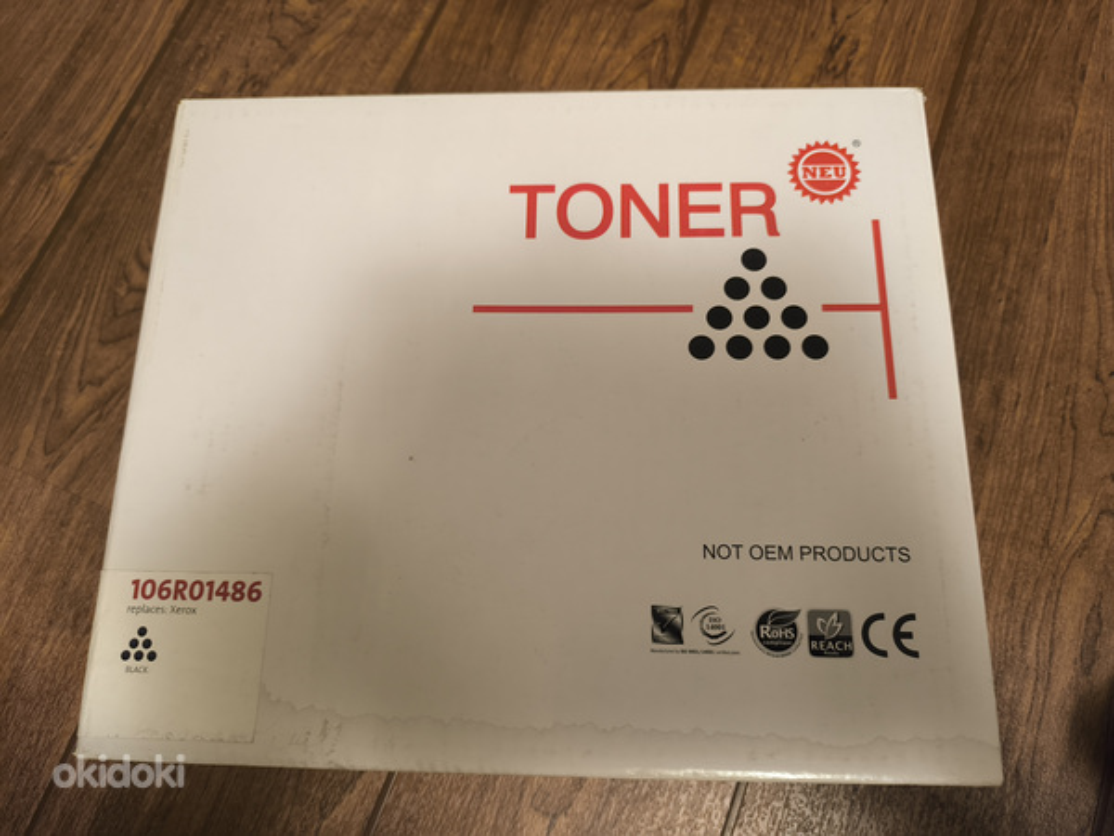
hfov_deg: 73.9
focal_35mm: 23
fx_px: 740
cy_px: 418
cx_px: 557
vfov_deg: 58.9
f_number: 1.65
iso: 1250
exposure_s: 1/25
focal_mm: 6.14
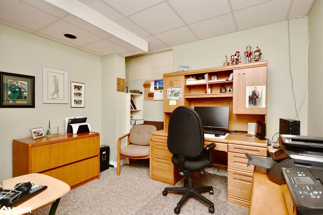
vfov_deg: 67.4
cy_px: 108
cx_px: 162
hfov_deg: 90.0
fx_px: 162
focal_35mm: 18
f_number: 4.5
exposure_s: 1/60
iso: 100
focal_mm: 12
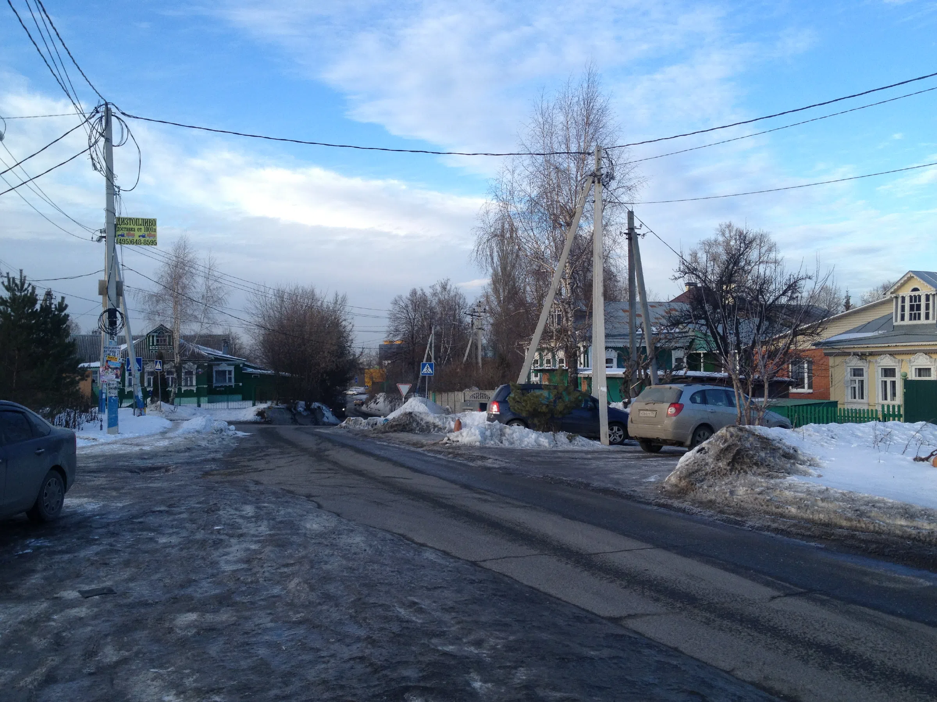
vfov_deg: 40.7
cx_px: 468
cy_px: 351
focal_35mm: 35
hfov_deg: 52.6
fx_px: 947
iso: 50
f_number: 2.4
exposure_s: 1/347
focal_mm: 4.28
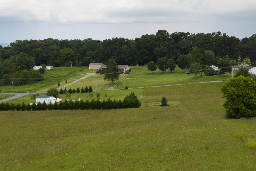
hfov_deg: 37.8
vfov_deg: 25.8
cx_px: 169
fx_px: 370
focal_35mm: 52
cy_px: 55
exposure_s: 1/640
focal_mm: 10.26
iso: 100
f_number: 6.3
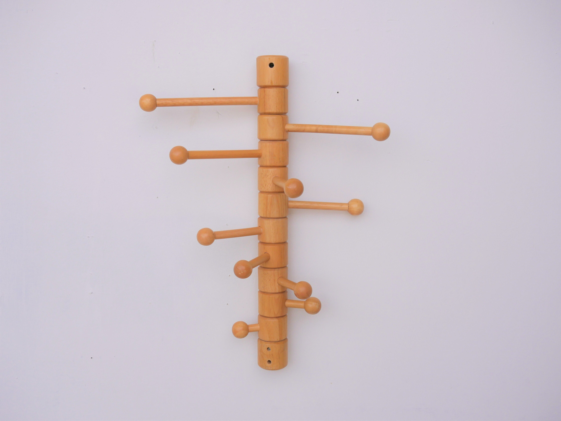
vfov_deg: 36.0
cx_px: 280
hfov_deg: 46.8
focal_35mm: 40
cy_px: 210
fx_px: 649
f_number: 3.2
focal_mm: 20
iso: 200
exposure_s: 1/1300
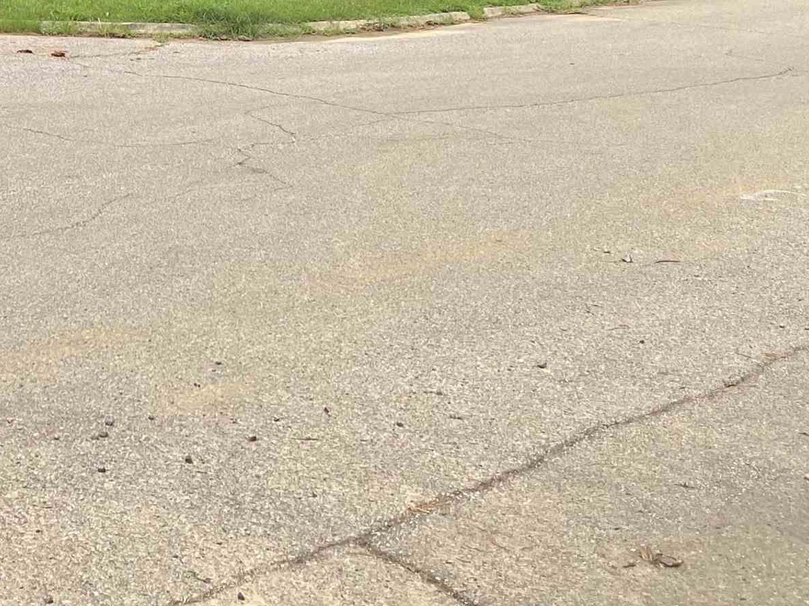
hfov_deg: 28.3
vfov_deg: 20.8
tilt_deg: -3.7
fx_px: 1519
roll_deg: +0.0
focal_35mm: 65
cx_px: 27
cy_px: -153
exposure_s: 1/1767
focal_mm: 5.1
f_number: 1.6
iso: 32
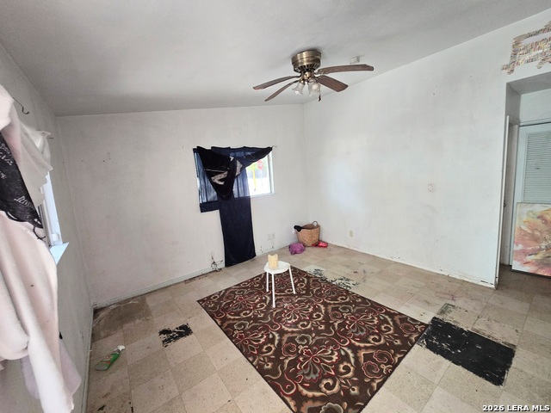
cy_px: 206
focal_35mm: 13
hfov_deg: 106.2
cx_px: 276
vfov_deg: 89.9
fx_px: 207
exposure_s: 1/60
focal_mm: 2.2
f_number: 2.2
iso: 320
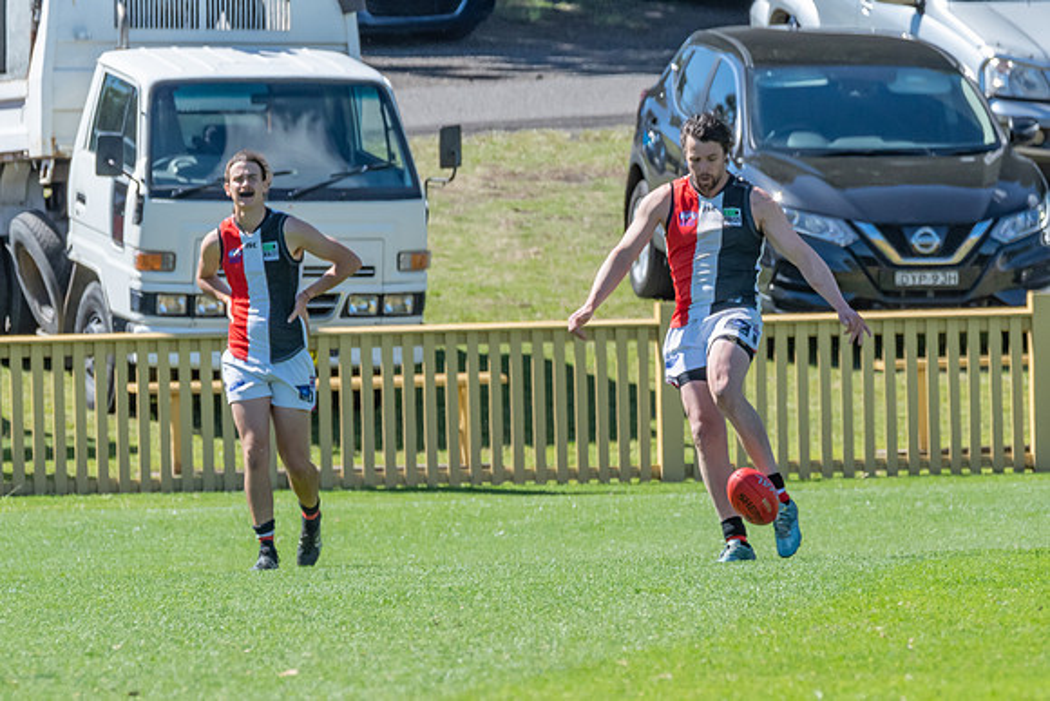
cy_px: 413
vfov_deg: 1.5
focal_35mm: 916
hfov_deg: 2.3
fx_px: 26720
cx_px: 704
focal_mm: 450
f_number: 13
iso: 800
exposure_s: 1/800
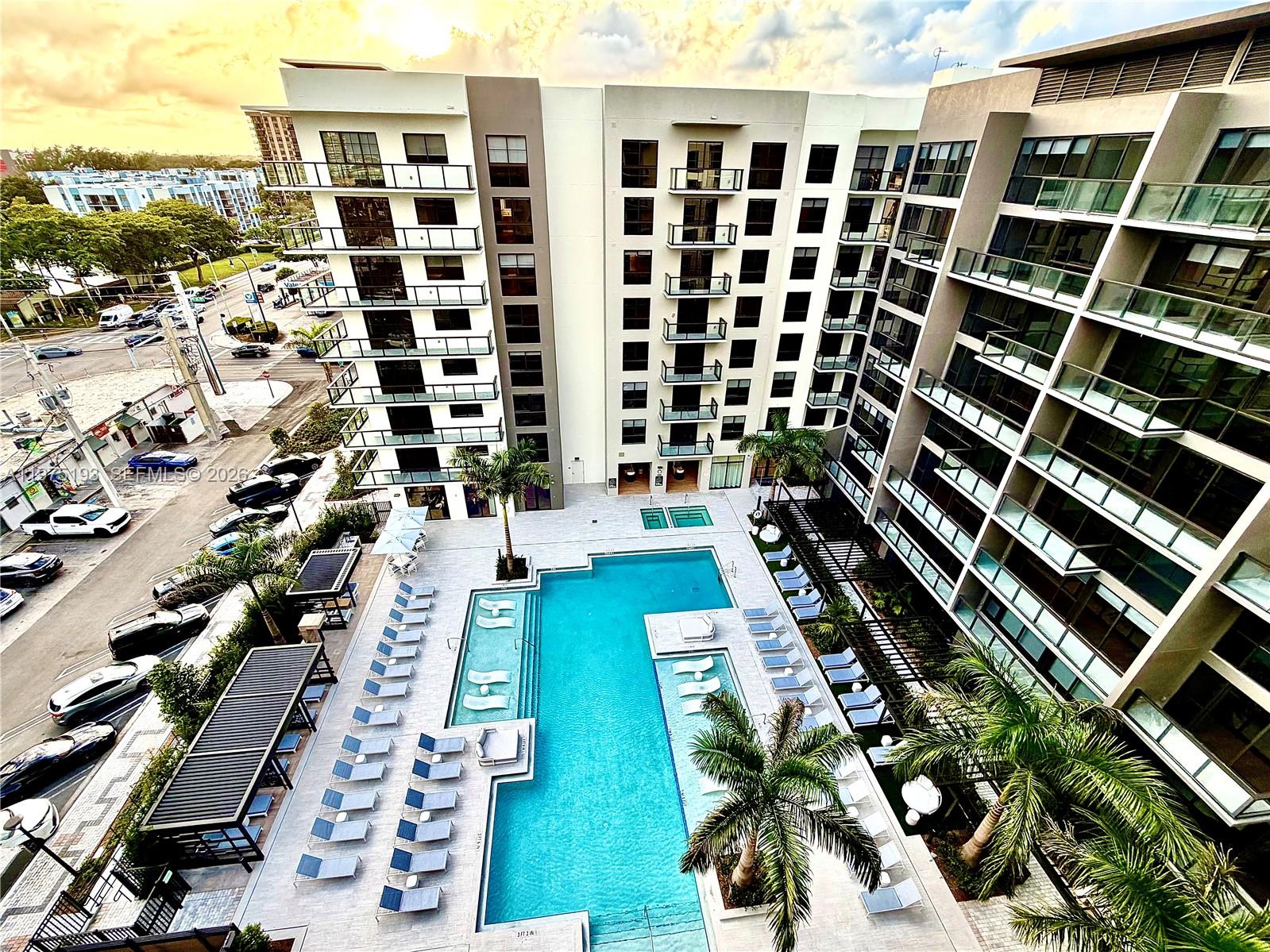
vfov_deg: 85.7
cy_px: 476
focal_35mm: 14
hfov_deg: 102.1
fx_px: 514
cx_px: 635
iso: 64
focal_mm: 2.22
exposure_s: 1/163
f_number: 2.2
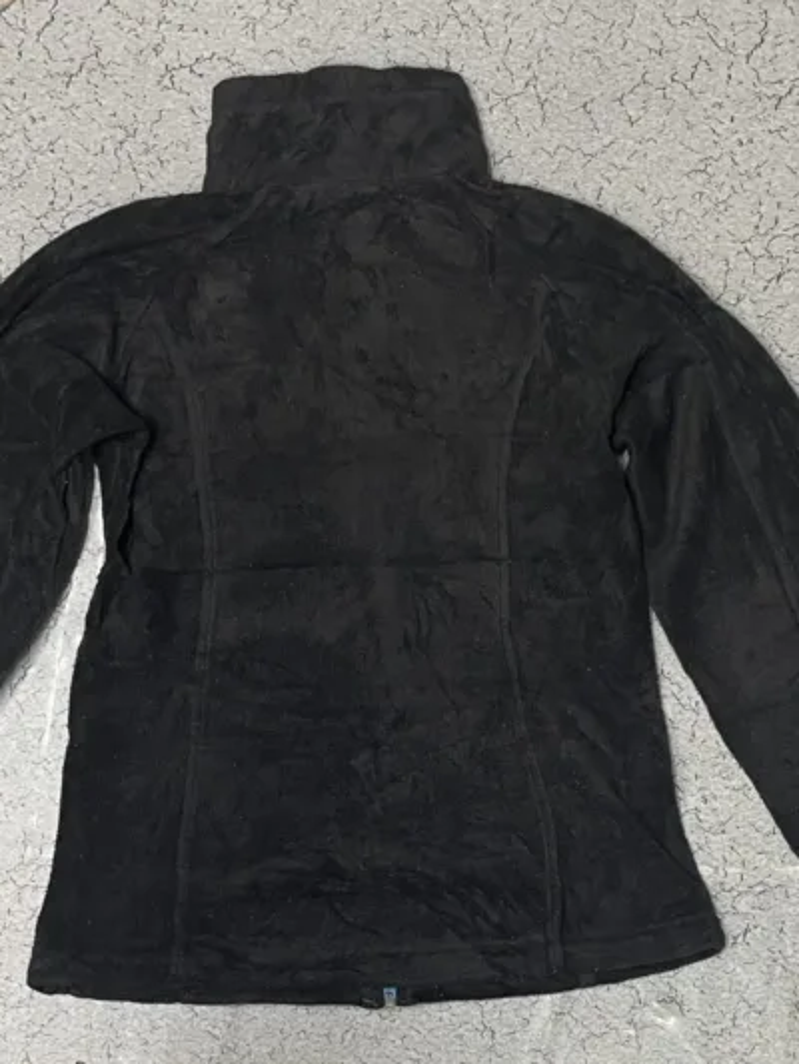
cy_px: 532
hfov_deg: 53.1
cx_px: 400
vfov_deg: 67.3
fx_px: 800
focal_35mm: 26
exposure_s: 1/50
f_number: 1.6
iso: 250
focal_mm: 4.2
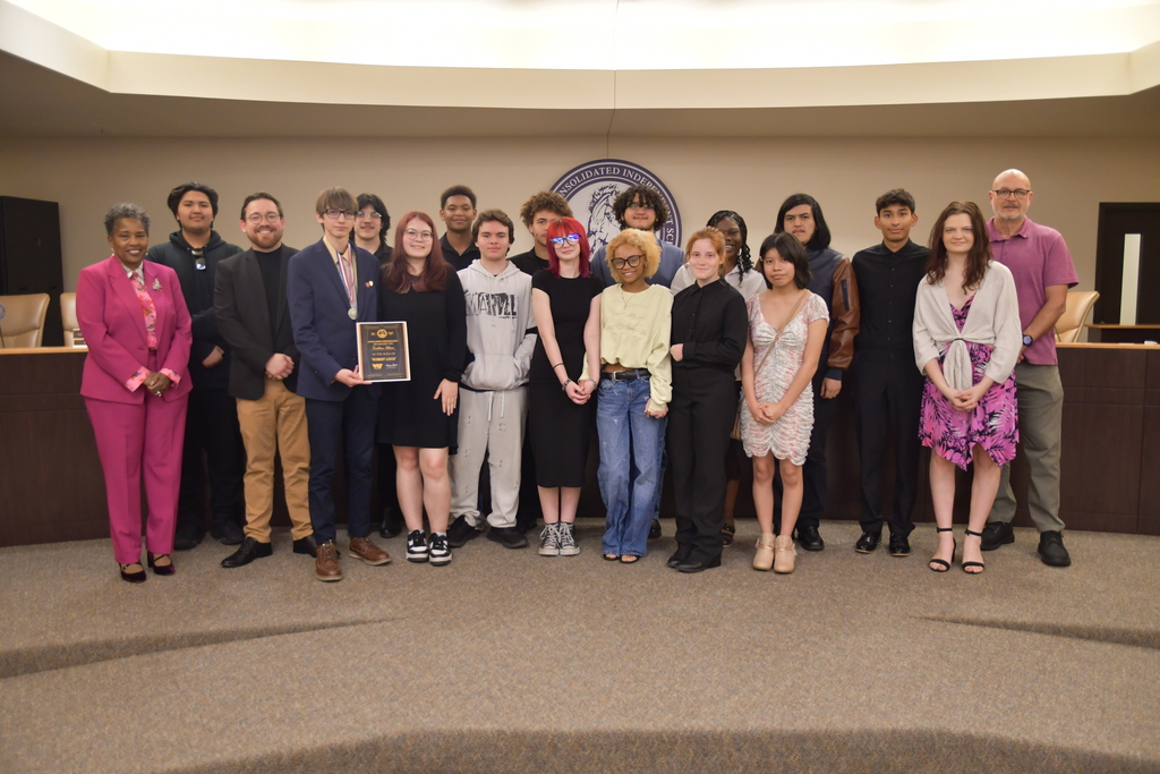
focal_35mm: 30
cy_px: 387
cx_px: 580
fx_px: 967
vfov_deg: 43.6
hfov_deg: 61.9
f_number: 2.8
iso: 1000
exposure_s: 1/200
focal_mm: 20
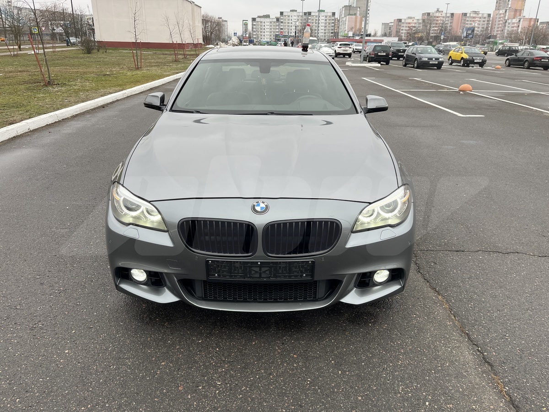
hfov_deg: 67.3
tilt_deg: -22.1
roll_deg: -2.0
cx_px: 274
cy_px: 206
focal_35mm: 26
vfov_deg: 53.1
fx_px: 412
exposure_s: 1/296
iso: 50
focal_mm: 5.1
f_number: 1.6
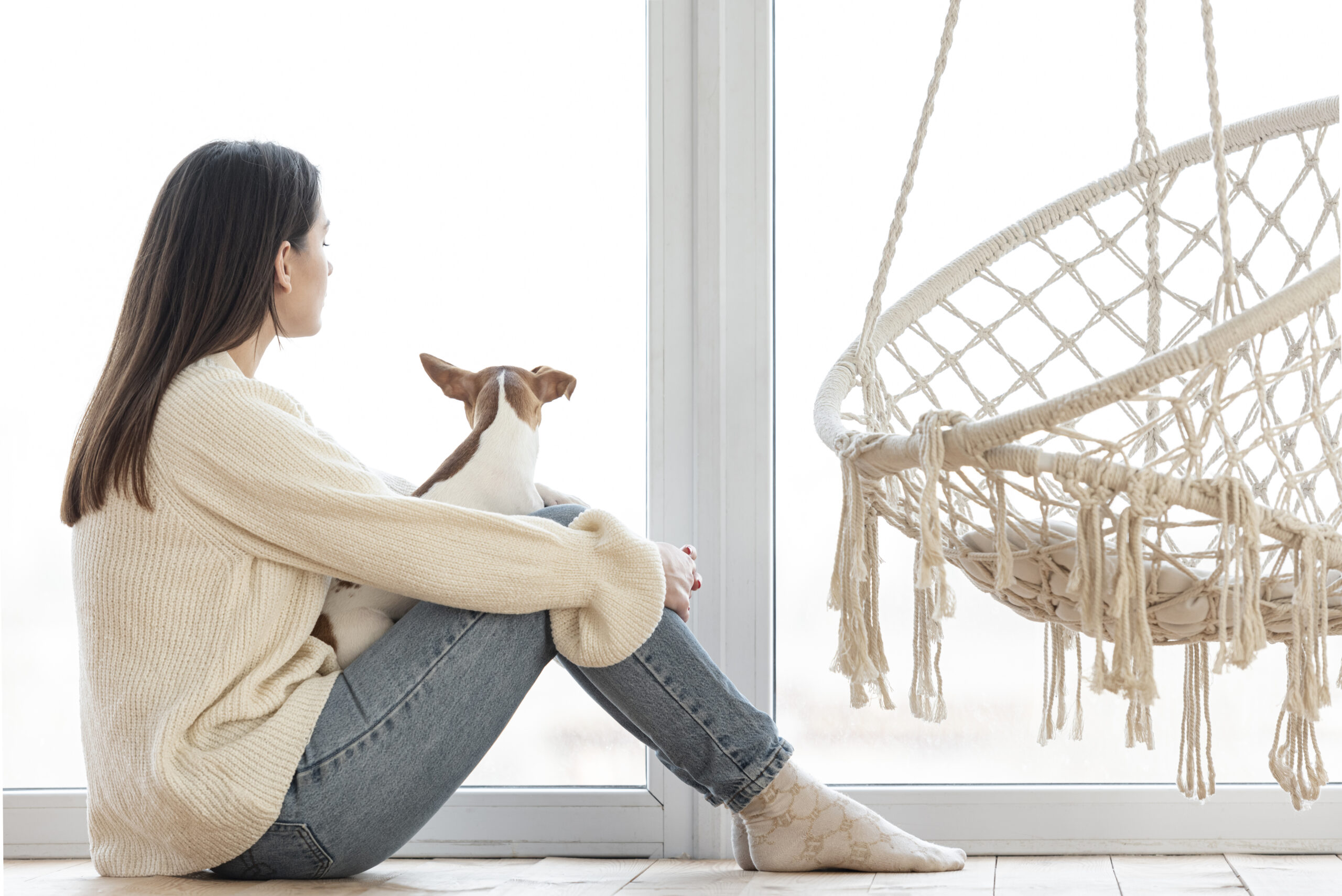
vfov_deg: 9.2
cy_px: 448
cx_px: 671
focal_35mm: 150
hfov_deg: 13.7
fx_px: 5594
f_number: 4
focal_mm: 150
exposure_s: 1/160
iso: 500
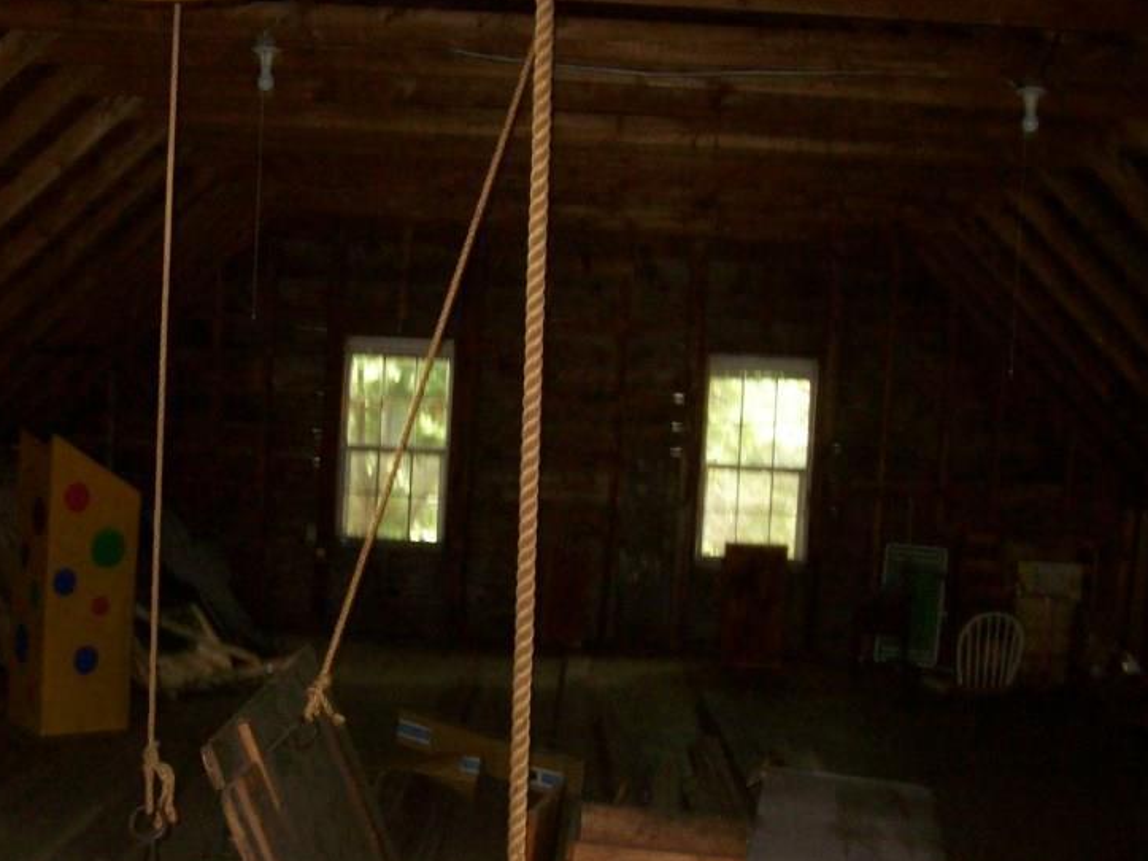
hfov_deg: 37.1
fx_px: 1691
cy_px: 599
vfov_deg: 28.3
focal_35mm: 51
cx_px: 391
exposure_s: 1/64
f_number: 2.7
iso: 200
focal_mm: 6
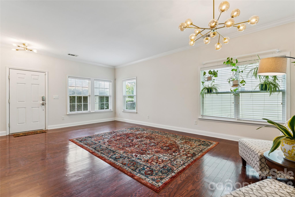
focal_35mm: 17
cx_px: 148
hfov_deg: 94.6
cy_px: 98
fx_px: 136
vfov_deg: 71.7
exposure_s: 1/2.5
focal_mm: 16.6
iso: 200
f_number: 13
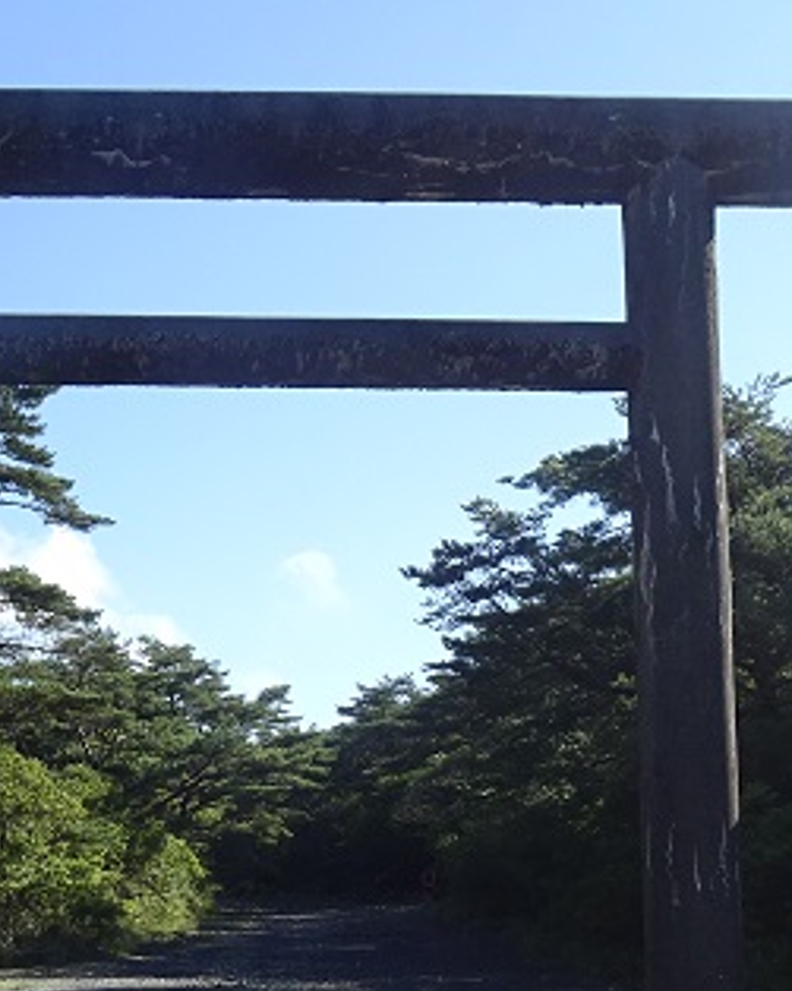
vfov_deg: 27.7
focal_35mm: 68
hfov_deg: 22.4
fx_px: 1993
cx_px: 325
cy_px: 679
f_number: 3.5
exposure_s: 1/500
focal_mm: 4.1
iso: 80
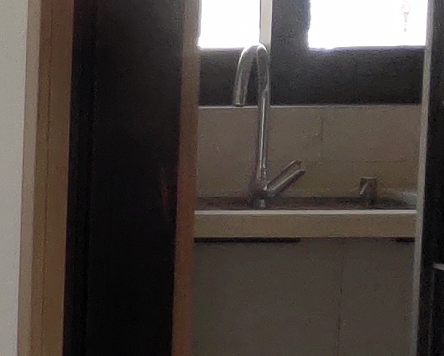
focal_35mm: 204
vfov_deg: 7.6
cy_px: 197
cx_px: -863
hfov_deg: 8.1
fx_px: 2683
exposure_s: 1/110
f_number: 1.8
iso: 50
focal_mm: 4.27
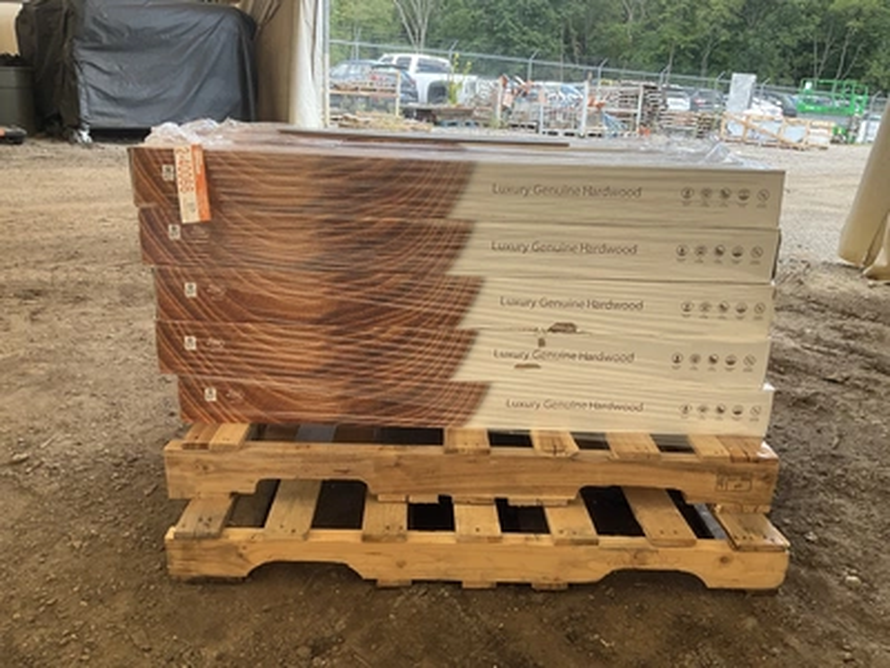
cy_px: 334
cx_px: 445
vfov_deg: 48.2
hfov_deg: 61.7
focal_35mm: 29
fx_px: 746
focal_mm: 3
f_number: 1.8
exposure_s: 1/122
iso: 25
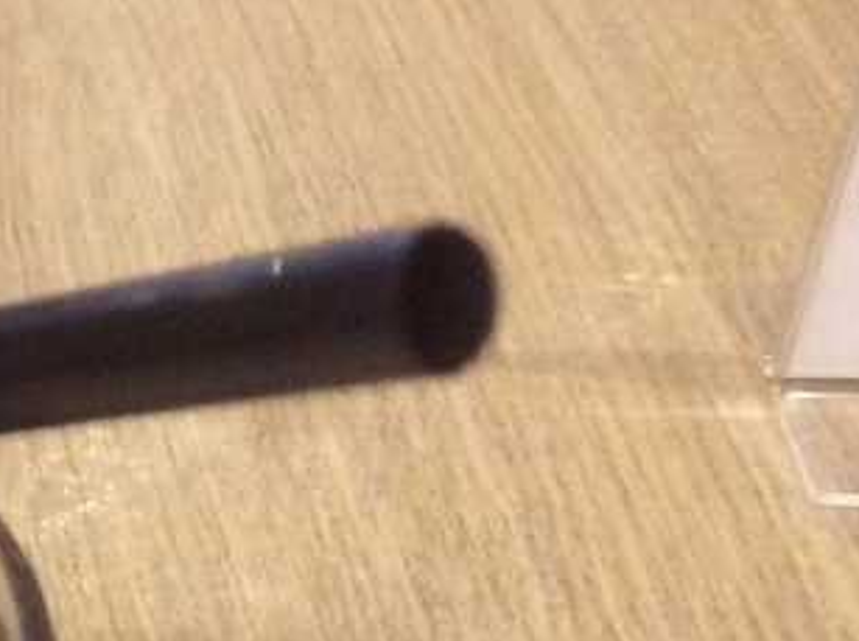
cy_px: 1050
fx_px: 3096
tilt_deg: -45.1
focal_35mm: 125
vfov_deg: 11.2
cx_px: -674
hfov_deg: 14.1
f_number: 2.4
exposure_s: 1/24
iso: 200
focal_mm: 3.3
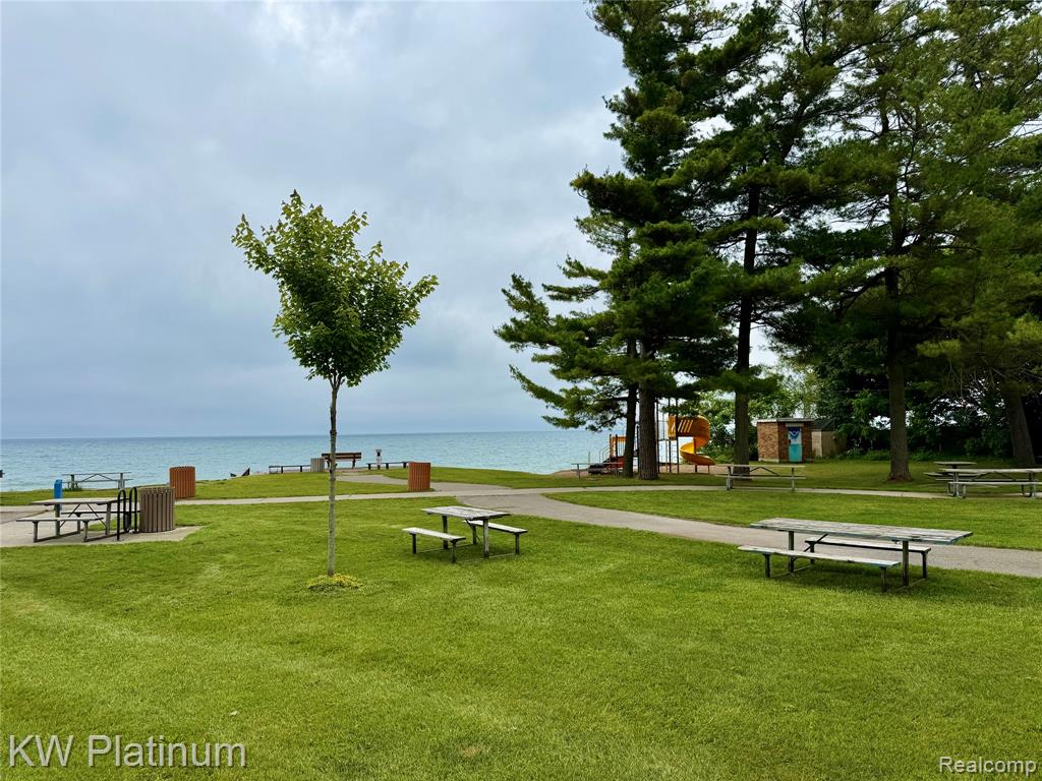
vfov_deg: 56.8
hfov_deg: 71.6
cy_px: 390
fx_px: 722
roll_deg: +1.4
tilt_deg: +3.6
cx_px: 521
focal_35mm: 24
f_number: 1.78
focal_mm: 6.76
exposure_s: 1/5714
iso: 80
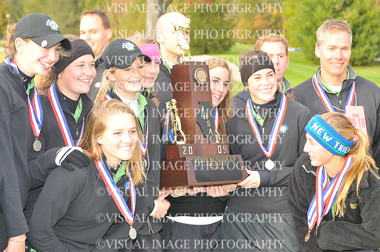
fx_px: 980
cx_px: 190
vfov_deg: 14.7
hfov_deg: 21.9
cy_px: 126
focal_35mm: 93
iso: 400
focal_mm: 62
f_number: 5.6
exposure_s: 1/100
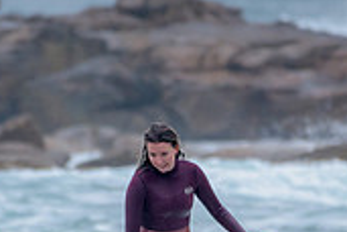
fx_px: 19999
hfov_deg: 1.0
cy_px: 339
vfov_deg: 0.7
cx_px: 187
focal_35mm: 2075
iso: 720
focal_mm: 500
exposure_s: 1/1250
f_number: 5.6
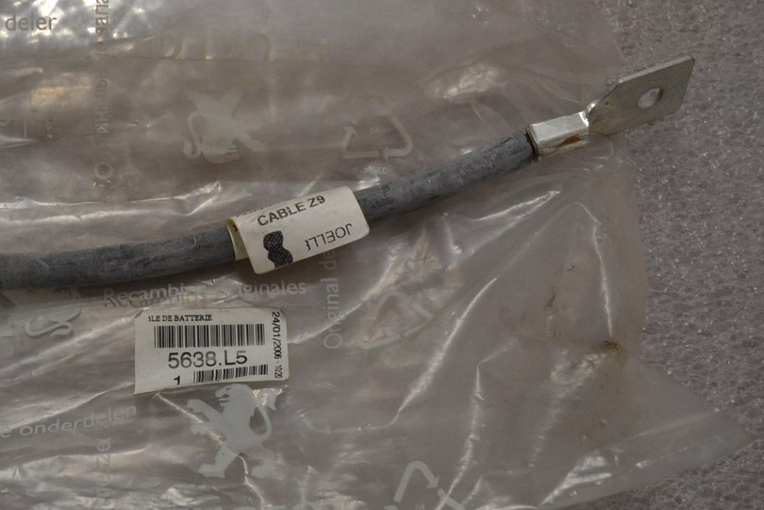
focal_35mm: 55
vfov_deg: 24.6
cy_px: 243
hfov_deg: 35.5
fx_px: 1167
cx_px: 199
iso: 1100
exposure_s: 1/60
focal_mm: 22
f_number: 3.8
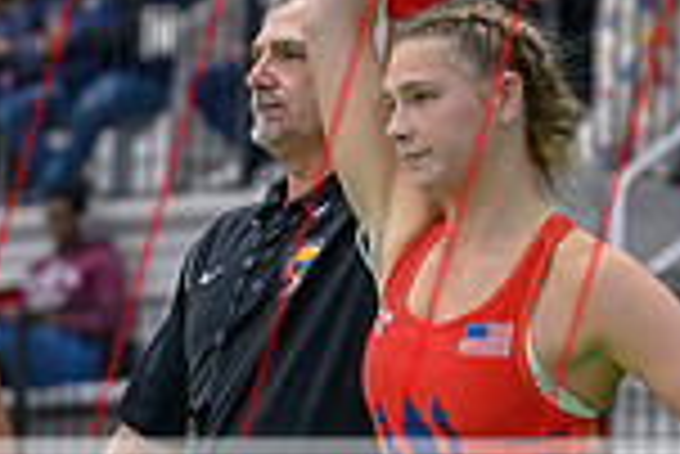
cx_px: 340
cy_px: 474
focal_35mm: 358
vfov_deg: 3.8
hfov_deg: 5.8
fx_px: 6769
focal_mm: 82
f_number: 2.8
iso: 2000
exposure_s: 1/800
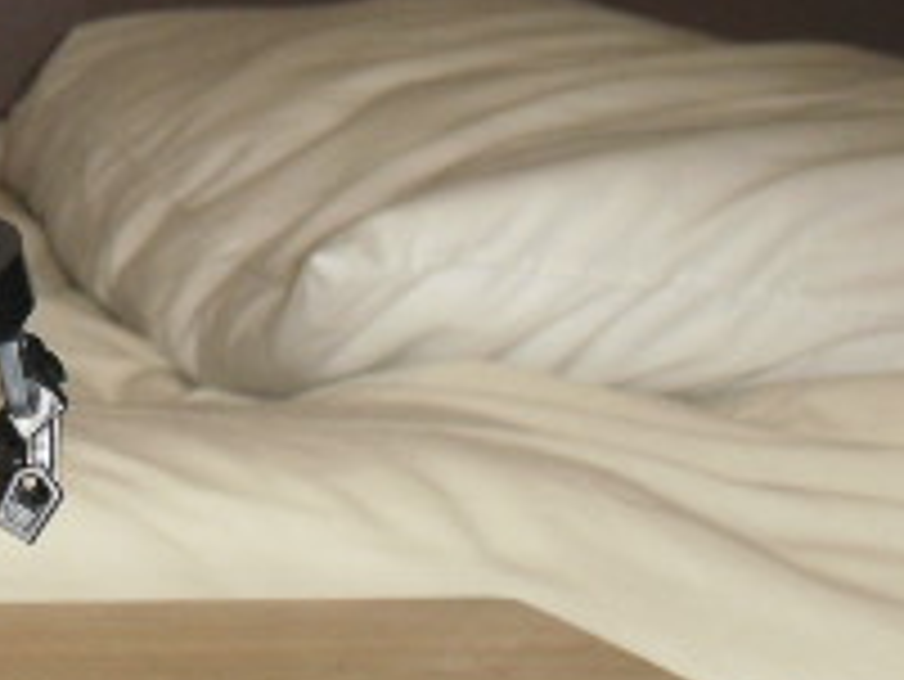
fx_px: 3580
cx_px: -490
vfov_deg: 10.7
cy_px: -50
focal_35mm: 137
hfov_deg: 13.5
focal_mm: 7.7
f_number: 3.4
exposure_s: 1/60
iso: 400
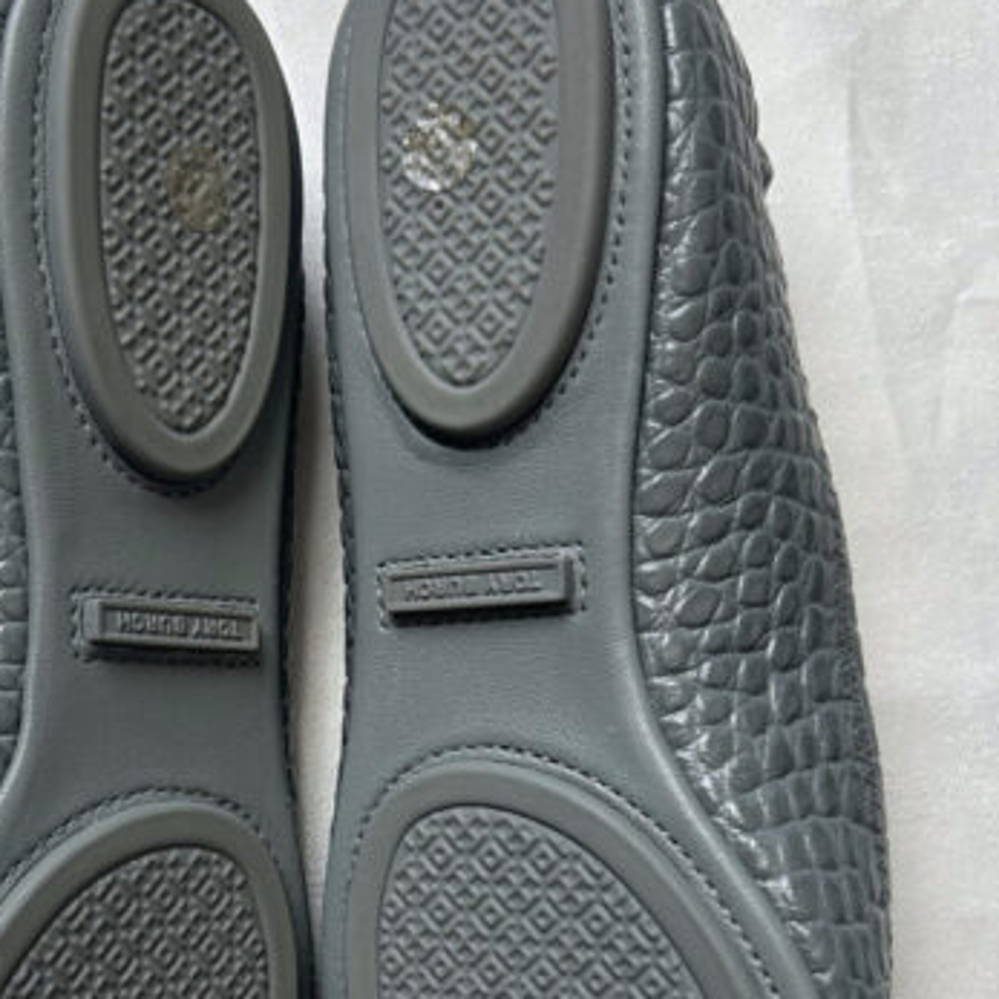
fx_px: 1730
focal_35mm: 53
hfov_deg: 32.0
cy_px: 838
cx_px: 340
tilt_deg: -85.6
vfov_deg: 31.2
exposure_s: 1/121
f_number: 1.5
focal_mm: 5.7
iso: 40
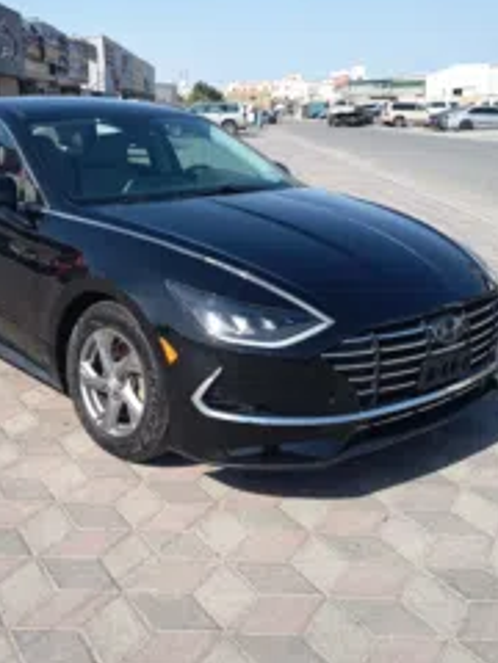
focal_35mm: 40
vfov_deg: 46.8
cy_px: 323
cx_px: 188
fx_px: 767
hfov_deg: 35.8
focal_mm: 5.27
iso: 50
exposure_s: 1/422
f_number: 1.7
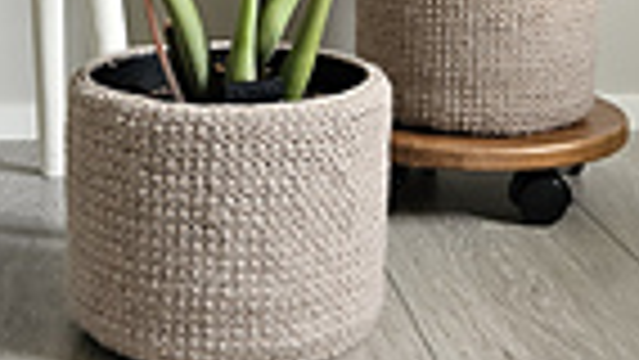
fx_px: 1492
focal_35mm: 88
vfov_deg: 13.1
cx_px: 279
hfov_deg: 24.2
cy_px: -153
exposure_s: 1/100
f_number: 1.8
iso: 320
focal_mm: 5.4
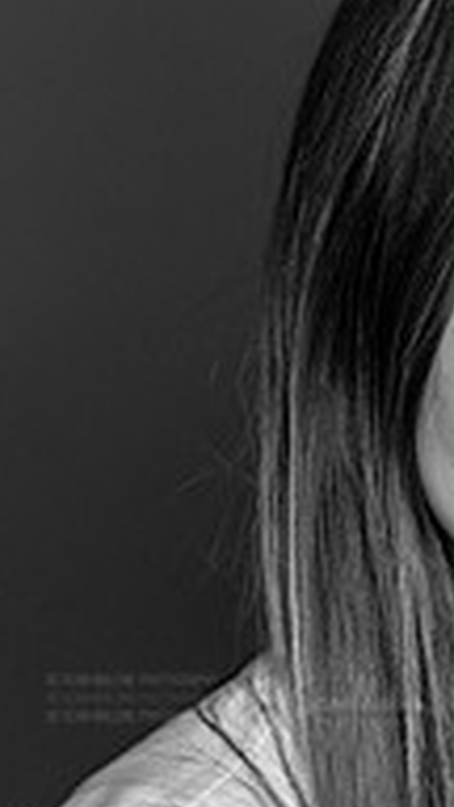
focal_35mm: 209
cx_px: 605
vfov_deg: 10.3
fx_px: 4473
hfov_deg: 5.8
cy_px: 635
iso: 2000
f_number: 3.5
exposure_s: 1/400
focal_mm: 85
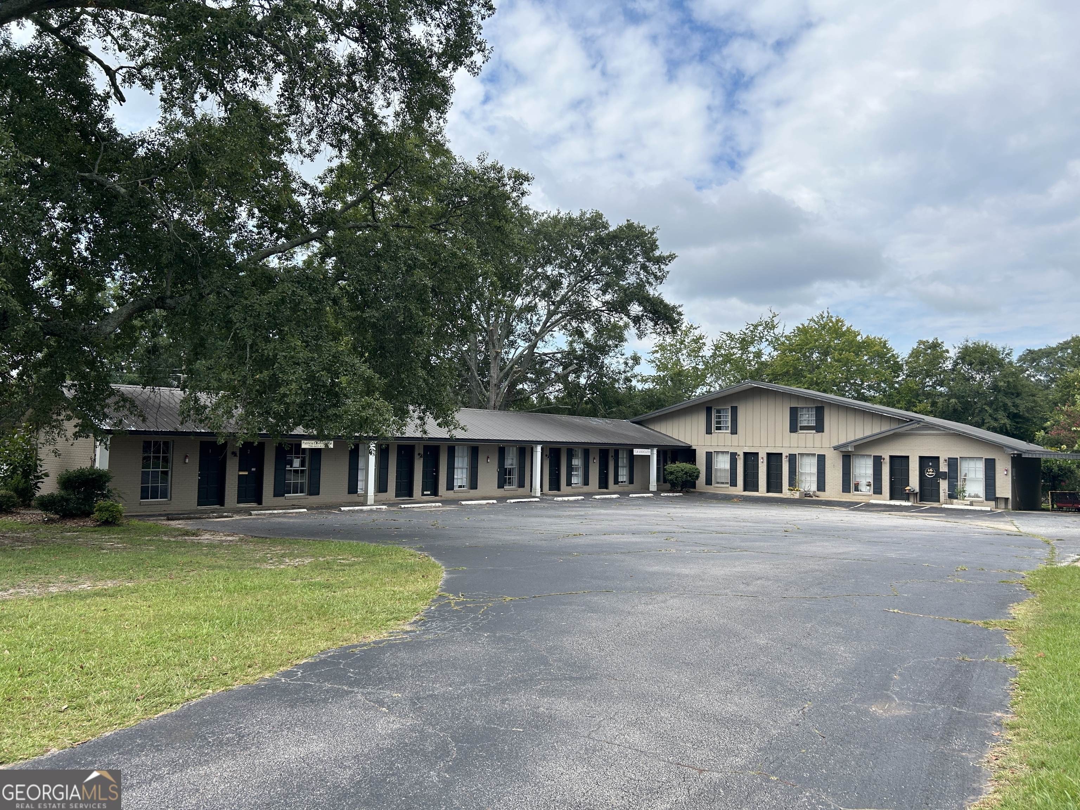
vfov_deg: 53.1
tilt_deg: +2.8
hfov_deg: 67.3
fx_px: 811
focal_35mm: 26
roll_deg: -0.6
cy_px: 405
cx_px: 540
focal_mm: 5.7
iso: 50
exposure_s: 1/2513
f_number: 1.5
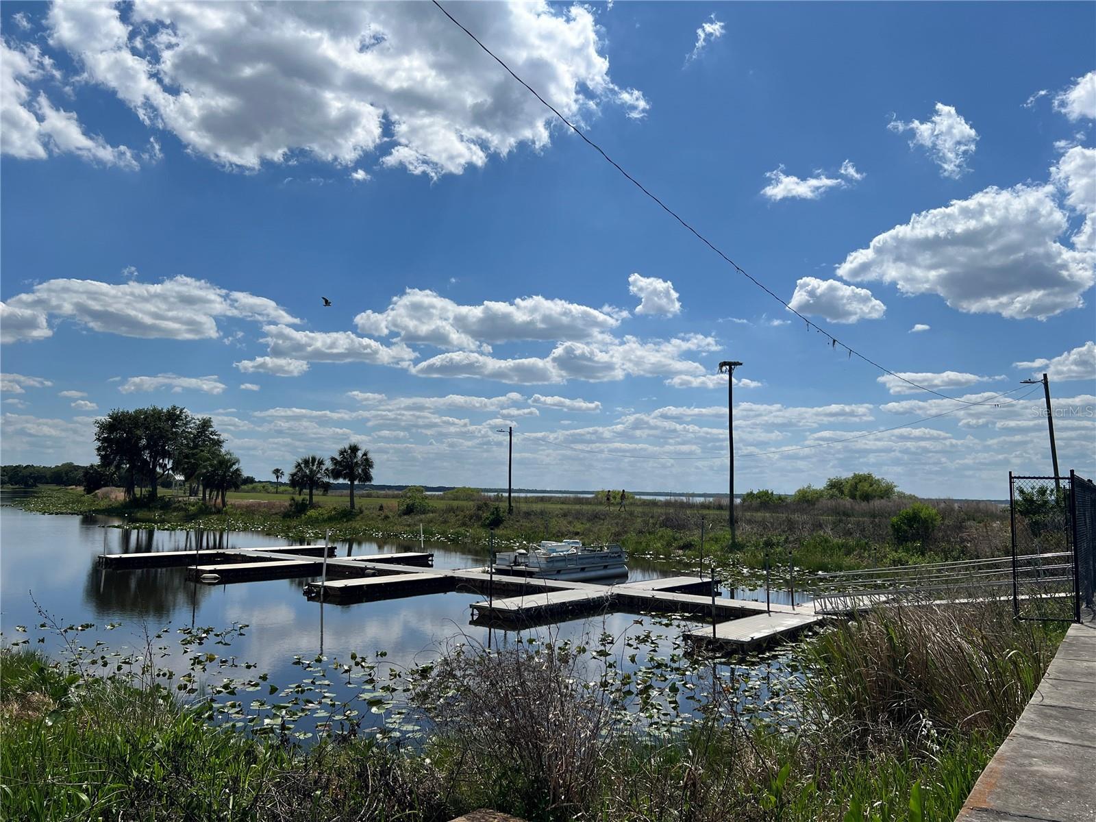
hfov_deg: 67.3
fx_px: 823
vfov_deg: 53.1
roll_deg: -0.6
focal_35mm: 26
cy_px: 411
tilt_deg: +4.7
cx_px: 548
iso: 50
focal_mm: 5.7
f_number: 1.5
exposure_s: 1/11364
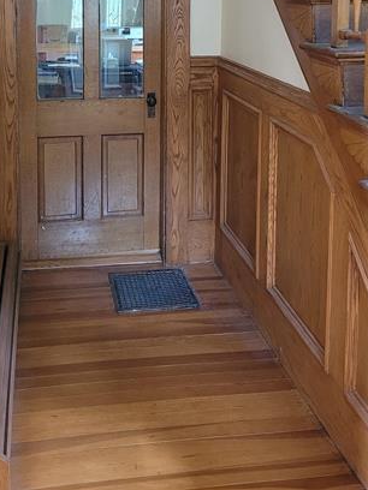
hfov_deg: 29.7
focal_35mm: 49
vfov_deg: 36.2
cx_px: 176
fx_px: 695
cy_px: 38
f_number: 1.8
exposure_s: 1/40
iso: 500
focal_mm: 5.4
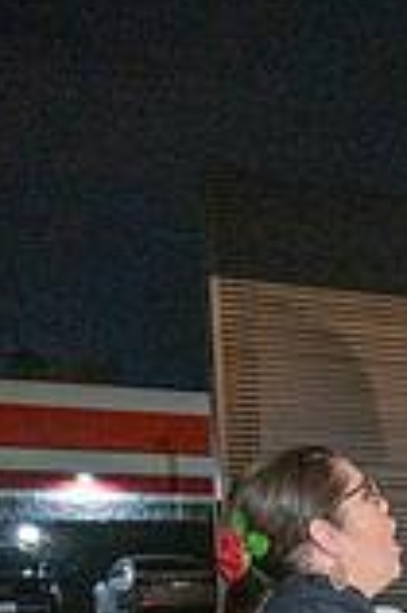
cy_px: 727
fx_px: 1495
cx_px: 957
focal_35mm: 88
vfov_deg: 21.5
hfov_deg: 12.4
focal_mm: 24
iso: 2500
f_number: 4
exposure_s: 1/200
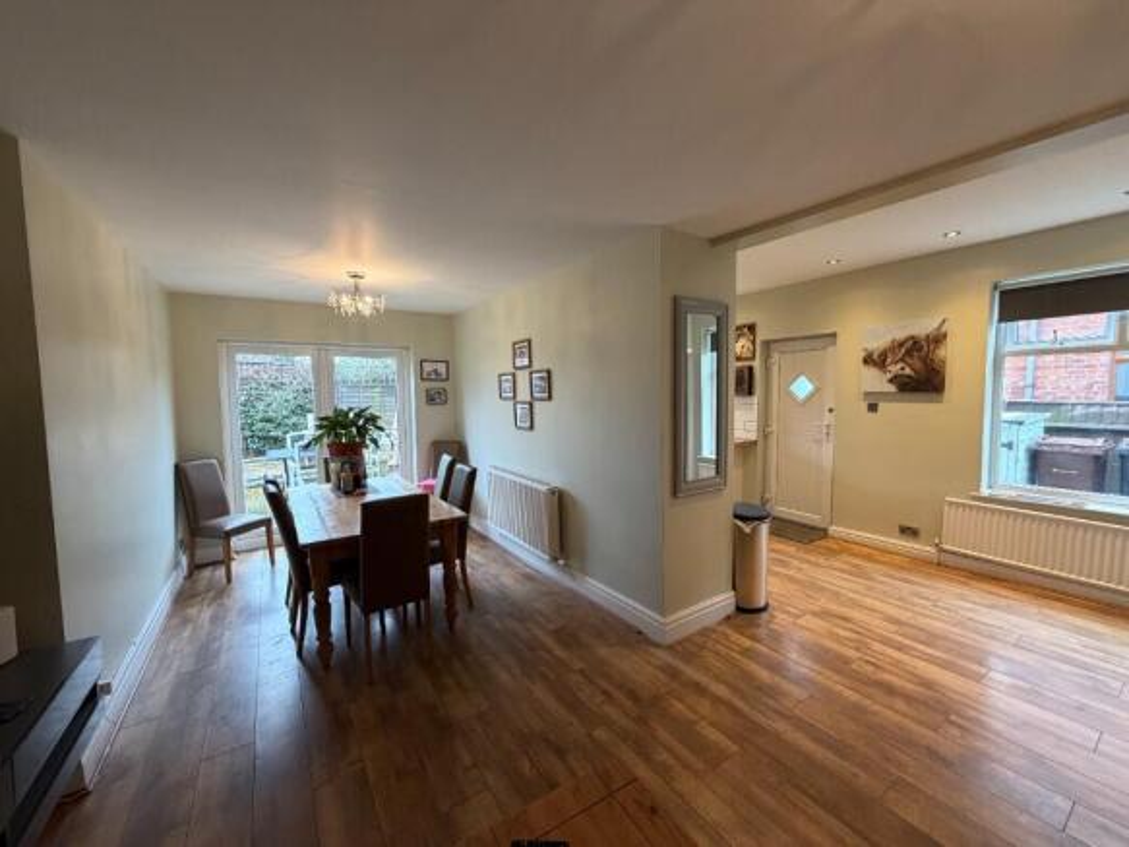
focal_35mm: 14
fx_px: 457
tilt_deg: -2.7
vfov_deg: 85.7
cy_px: 424
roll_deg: +0.4
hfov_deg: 102.1
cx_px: 564
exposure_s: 1/100
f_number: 2.2
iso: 250
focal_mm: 2.22
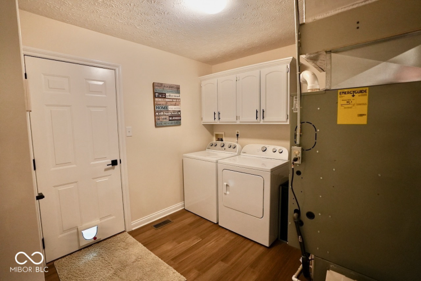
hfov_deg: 96.7
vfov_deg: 73.8
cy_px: 140
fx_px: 187
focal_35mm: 16
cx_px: 210
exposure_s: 1/250
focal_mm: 16
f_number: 2.8
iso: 3200
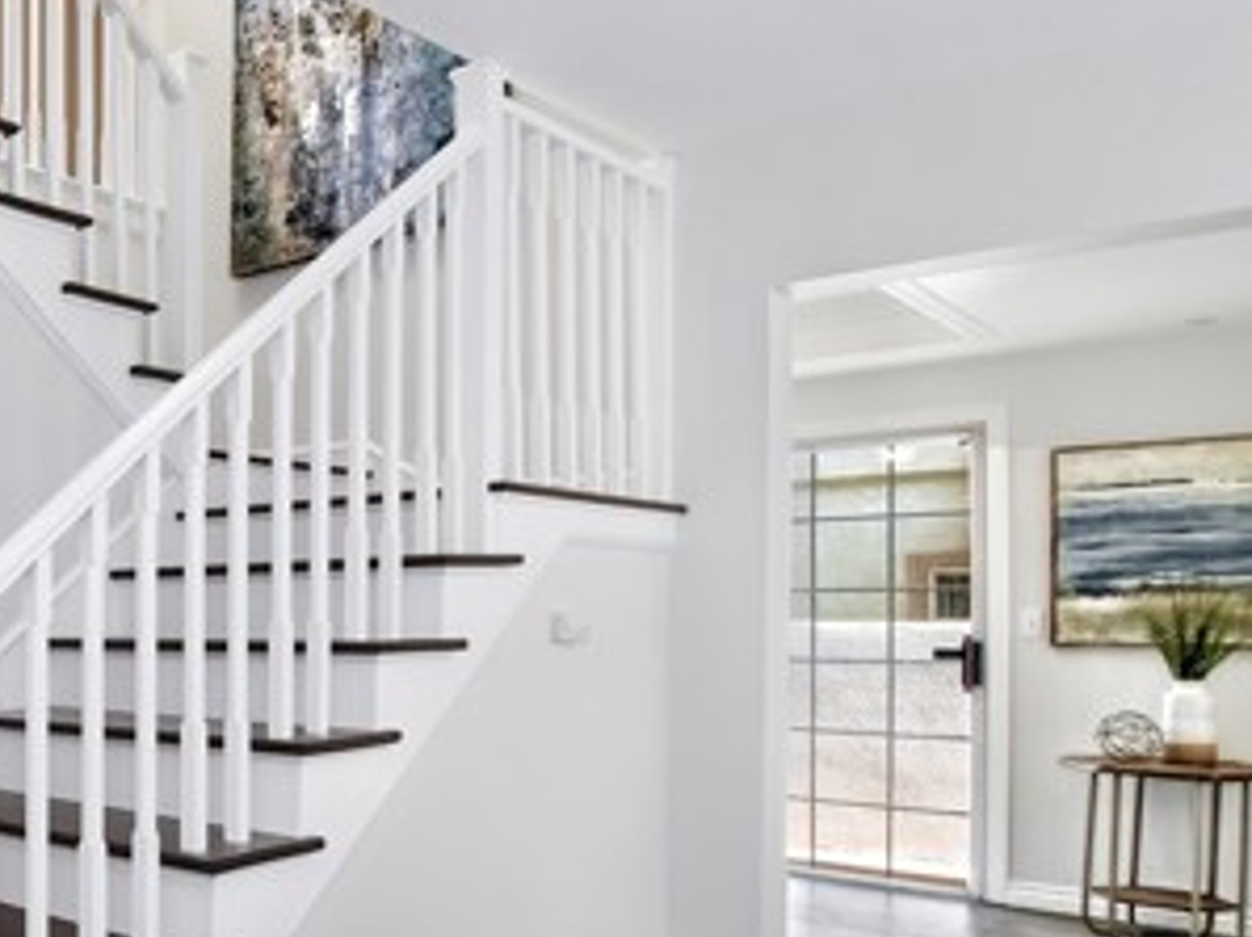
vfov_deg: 44.5
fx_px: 1120
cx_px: -59
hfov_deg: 46.5
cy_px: 645
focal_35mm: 31
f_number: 8
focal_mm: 10
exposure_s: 1/100
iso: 1000
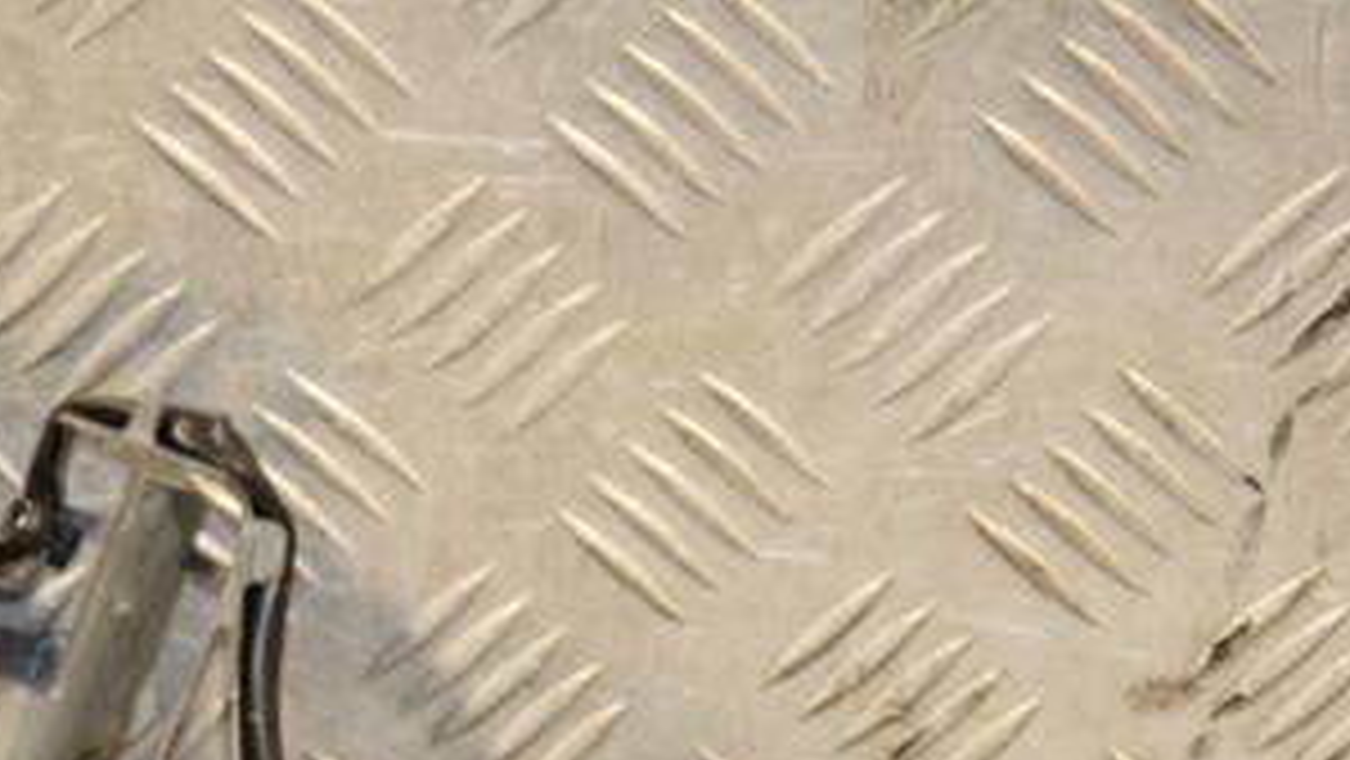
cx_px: 162
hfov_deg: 11.0
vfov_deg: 6.2
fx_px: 6983
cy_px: 890
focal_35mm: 195
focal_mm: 62
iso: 800
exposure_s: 1/125
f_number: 5.3
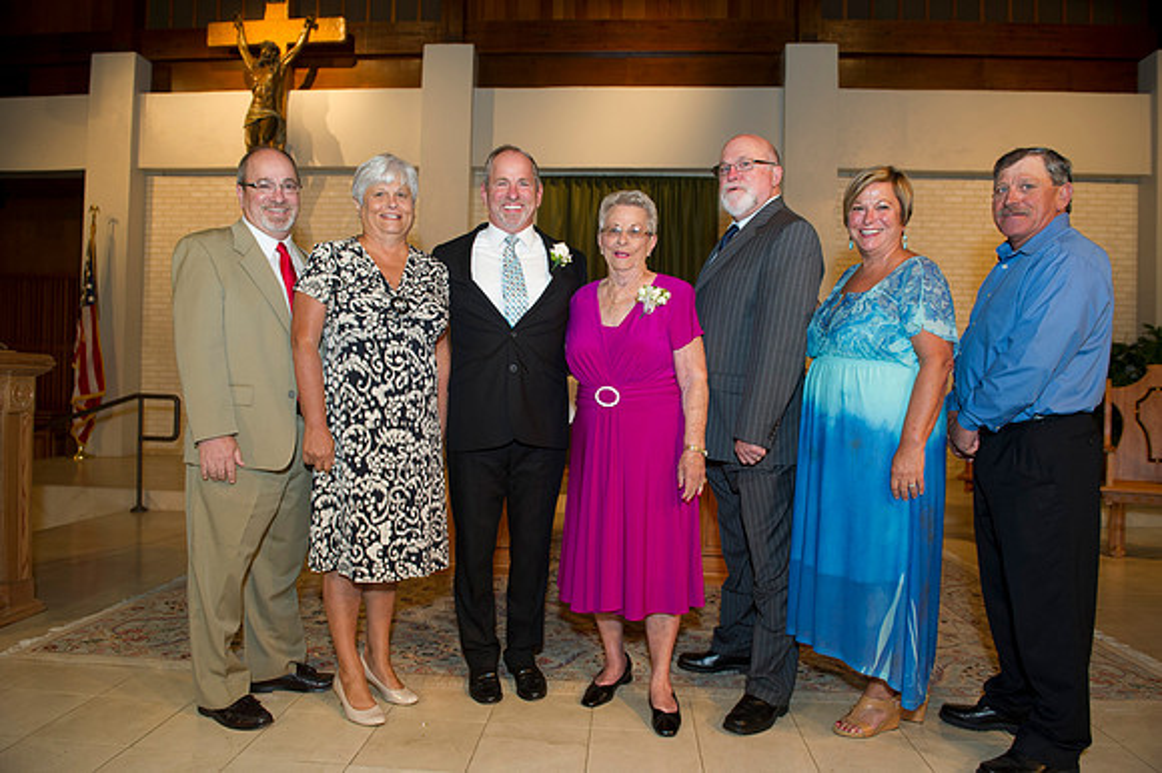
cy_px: 386
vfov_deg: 53.1
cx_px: 581
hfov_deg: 73.8
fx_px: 774
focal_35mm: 24
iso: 1250
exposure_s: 1/100
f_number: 5
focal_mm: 24
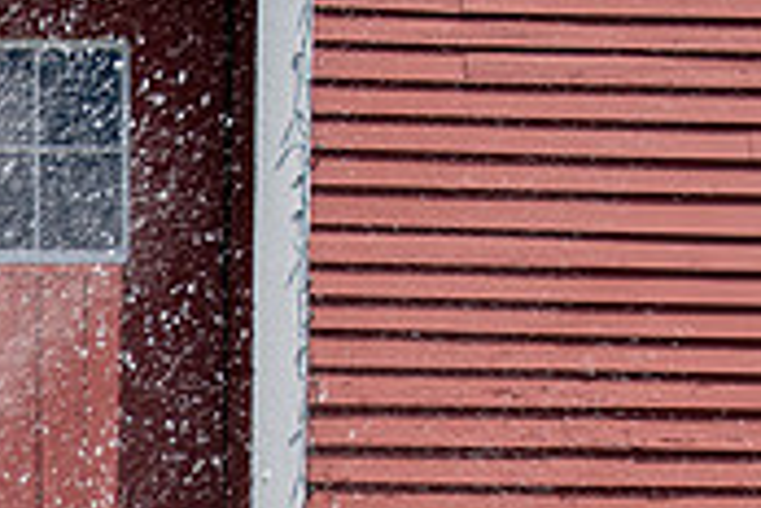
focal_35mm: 125
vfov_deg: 10.7
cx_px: -271
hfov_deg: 15.5
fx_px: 2642
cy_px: 703
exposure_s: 1/250
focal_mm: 25
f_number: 5.6
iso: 100
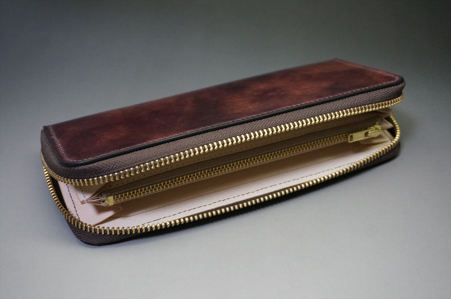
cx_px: 226
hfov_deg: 42.4
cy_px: 150
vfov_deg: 28.8
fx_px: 582
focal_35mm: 46
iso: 2500
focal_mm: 31
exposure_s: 1/160
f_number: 5
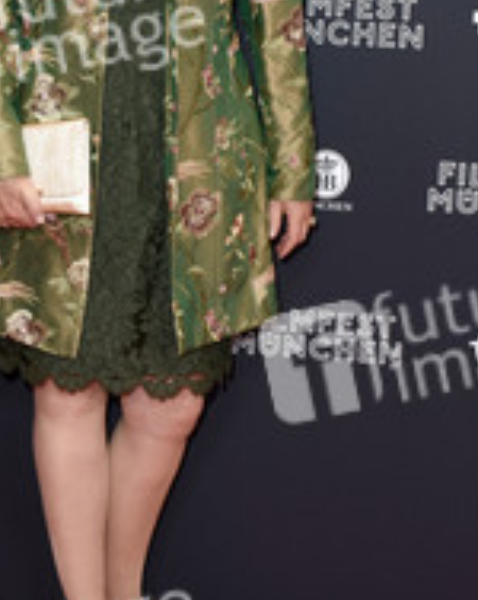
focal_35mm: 102
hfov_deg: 15.0
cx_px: 134
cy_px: 188
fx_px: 1807
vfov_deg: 18.8
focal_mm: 34
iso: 500
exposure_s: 1/100
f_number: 6.3
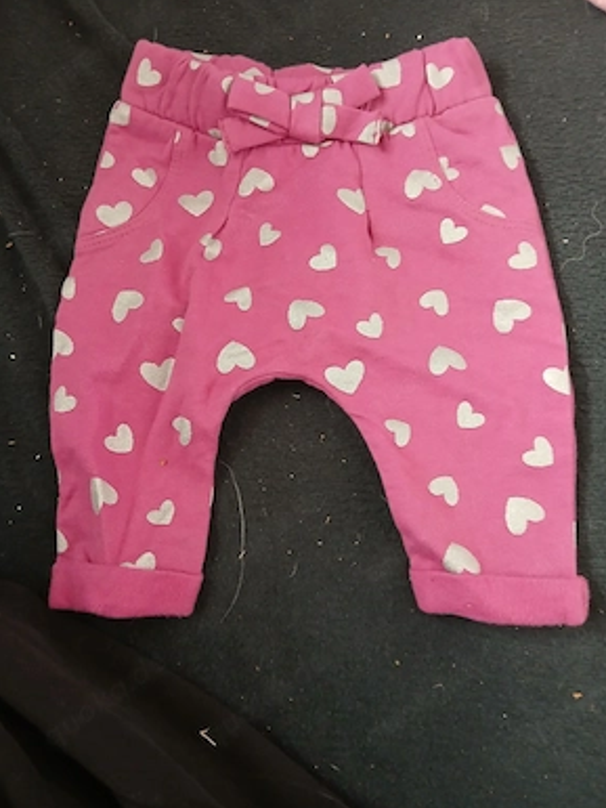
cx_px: 310
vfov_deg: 65.3
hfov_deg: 51.4
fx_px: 630
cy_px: 395
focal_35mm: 27
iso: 320
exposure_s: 1/25.1
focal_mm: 3.98
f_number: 1.8
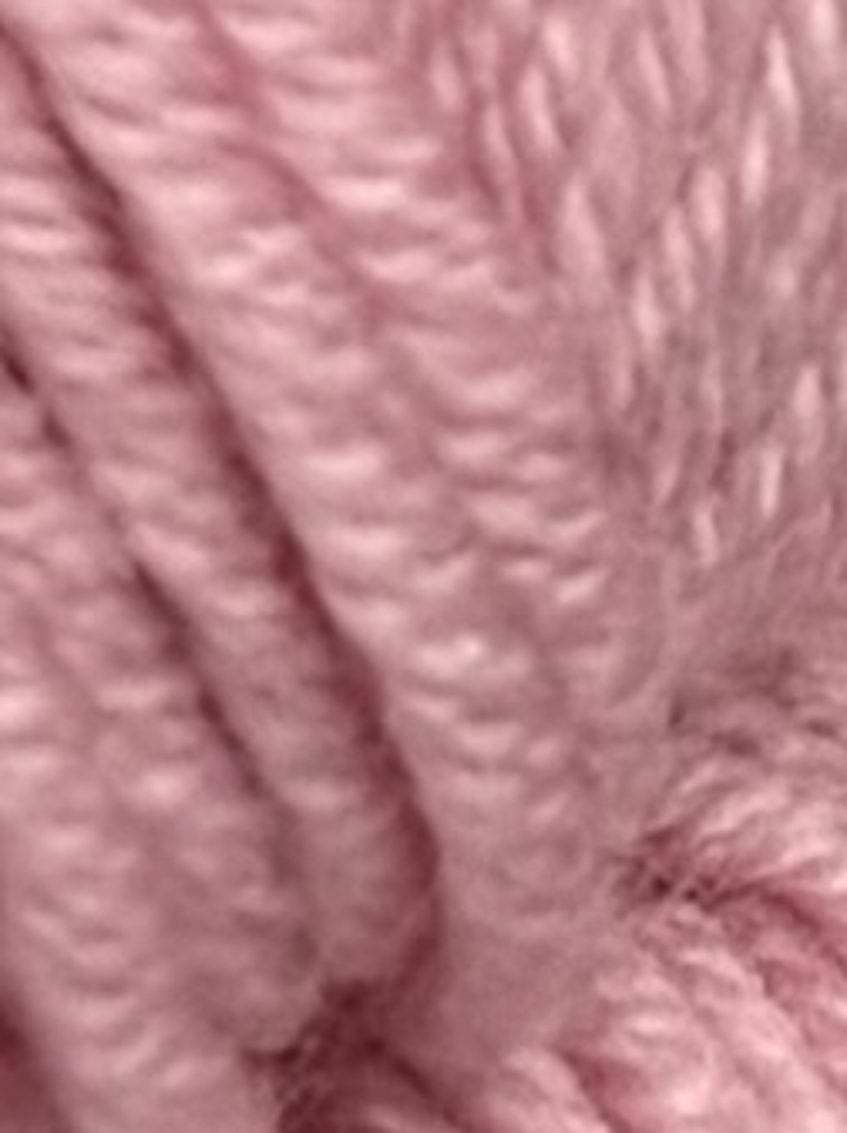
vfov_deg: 11.3
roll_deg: -0.5
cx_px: 1304
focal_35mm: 146
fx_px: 4772
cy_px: -1590
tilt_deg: -8.7
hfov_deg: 9.8
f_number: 1.78
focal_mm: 6.76
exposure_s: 1/1337
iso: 80
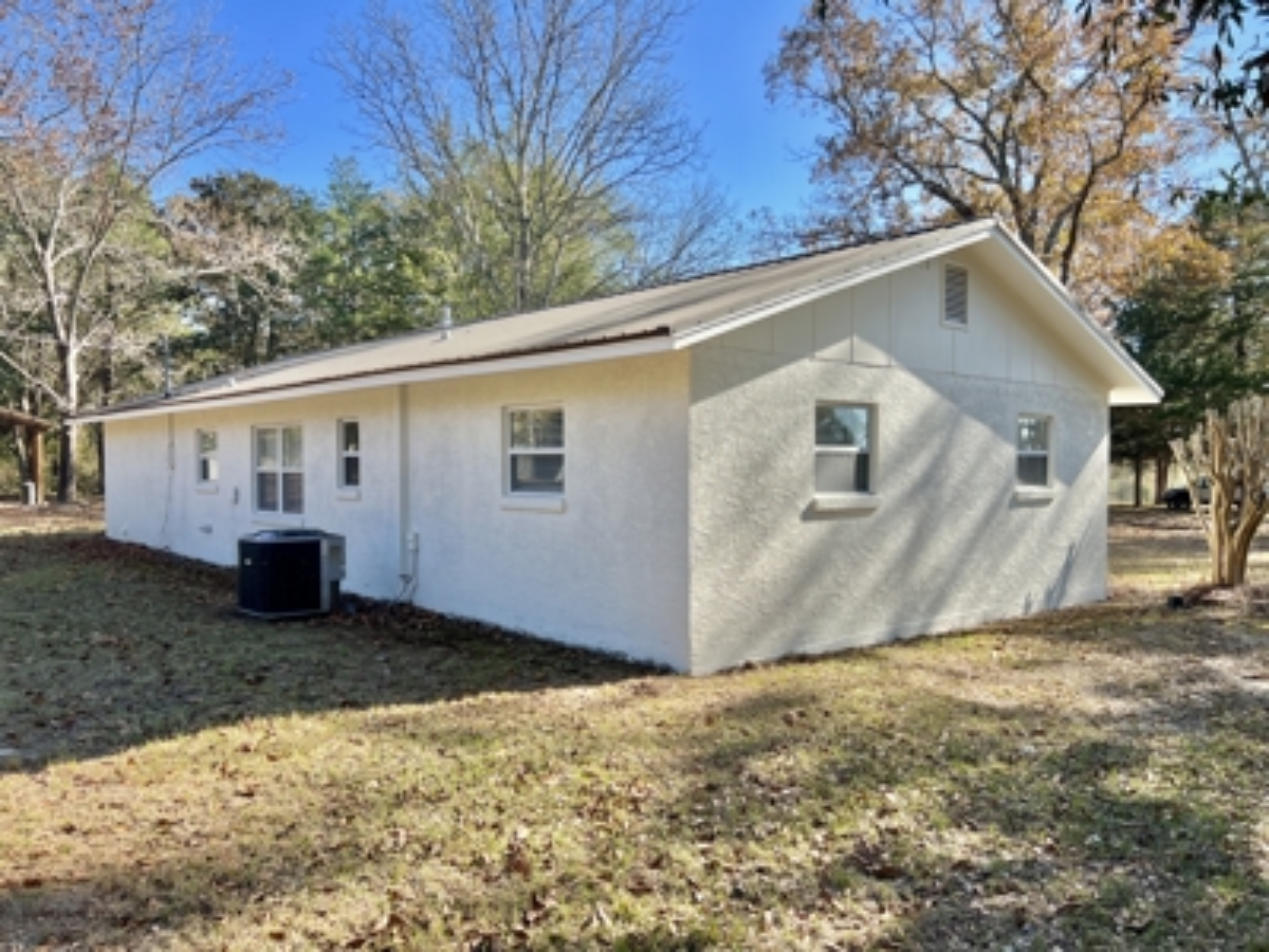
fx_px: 953
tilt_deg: +0.2
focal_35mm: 26
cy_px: 476
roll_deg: +0.2
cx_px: 634
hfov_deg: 67.3
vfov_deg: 53.1
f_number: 1.5
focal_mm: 5.7
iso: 50
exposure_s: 1/1395
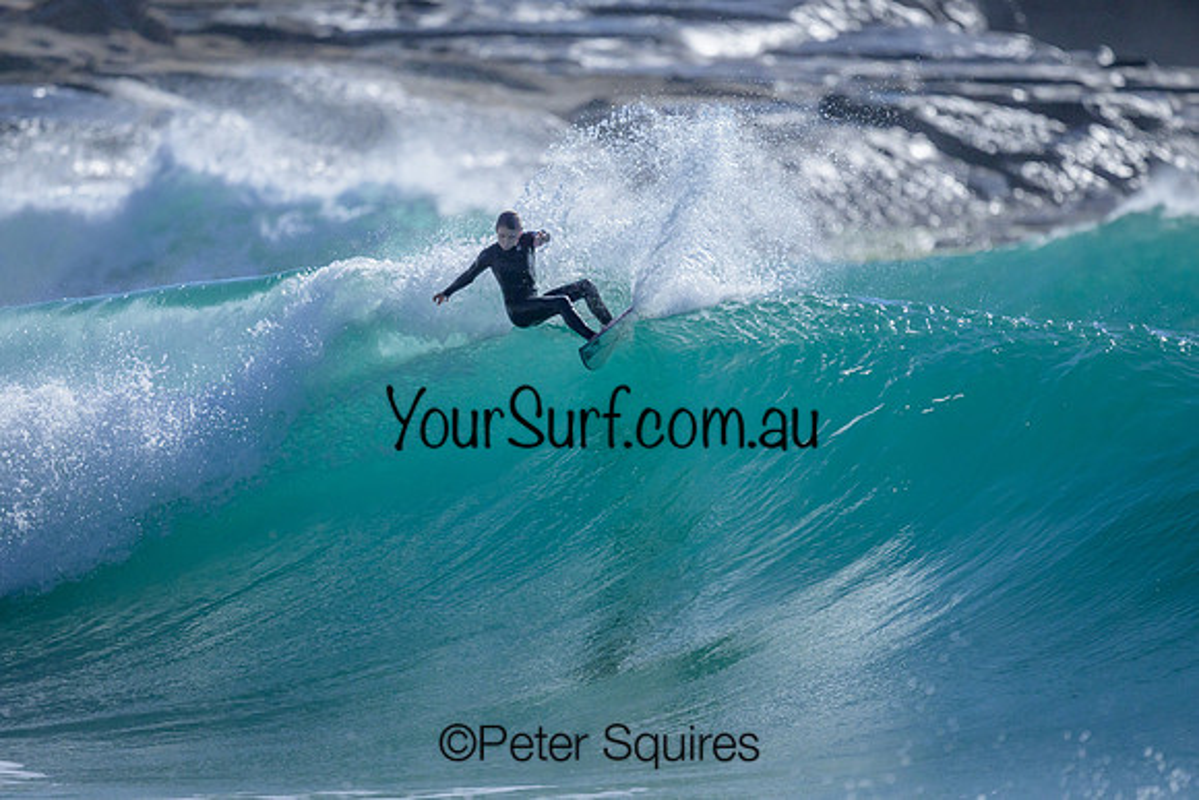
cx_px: 600
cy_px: 400
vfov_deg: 1.7
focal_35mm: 800
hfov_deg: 2.6
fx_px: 26649
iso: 2000
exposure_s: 1/2000
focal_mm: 800
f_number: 6.3
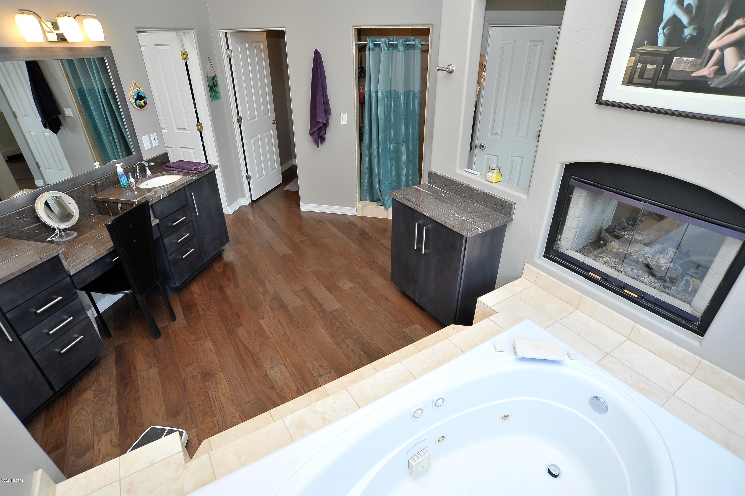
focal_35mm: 18
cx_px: 372
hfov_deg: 90.0
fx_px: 372
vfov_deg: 67.3
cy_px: 248
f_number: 8
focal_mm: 18
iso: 500
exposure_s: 1/60
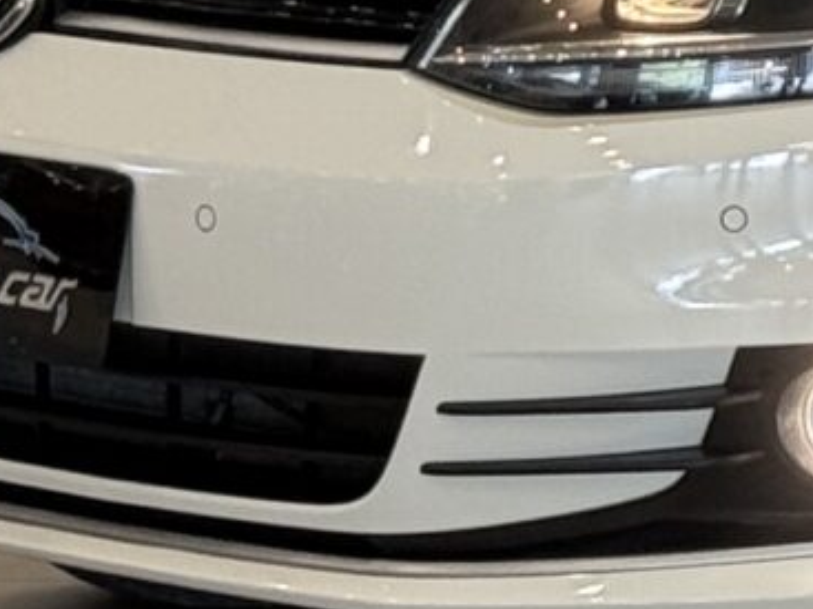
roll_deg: -0.6
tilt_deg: -4.3
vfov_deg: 4.4
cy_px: -461
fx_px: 7865
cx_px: 1424
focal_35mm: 335
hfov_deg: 5.8
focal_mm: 6.76
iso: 80
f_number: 1.78
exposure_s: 1/60
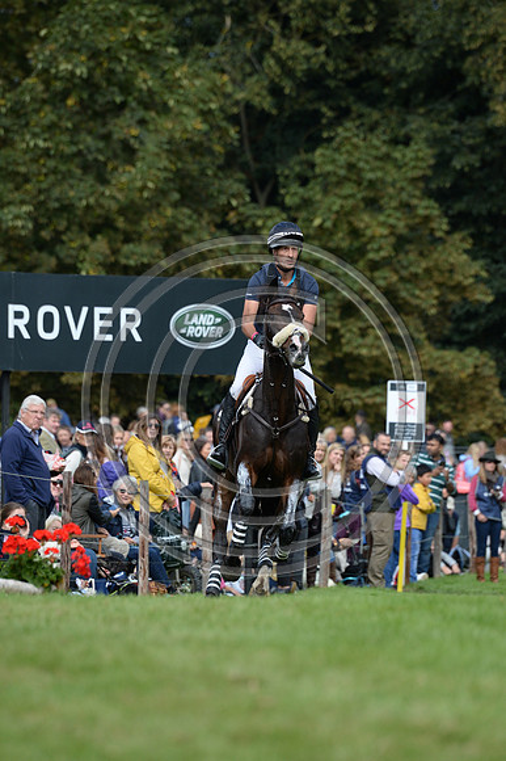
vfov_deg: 5.2
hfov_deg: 3.4
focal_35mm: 400
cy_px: 380
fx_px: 8443
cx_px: 253
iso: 800
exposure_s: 1/1000
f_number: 8
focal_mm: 400
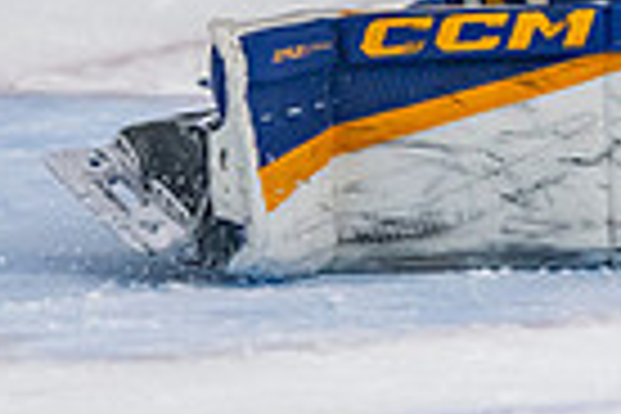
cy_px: -492
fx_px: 13316
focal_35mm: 772
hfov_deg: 2.7
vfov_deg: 1.8
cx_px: 619
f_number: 3.2
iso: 2000
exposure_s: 1/640
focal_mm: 112
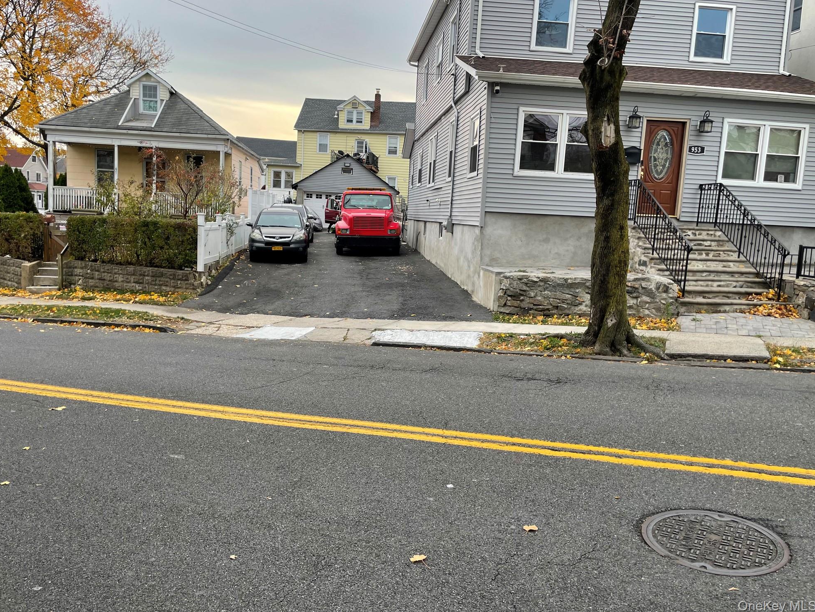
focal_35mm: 27
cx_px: 399
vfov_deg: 51.3
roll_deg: -3.2
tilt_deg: -7.1
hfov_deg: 65.3
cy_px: 298
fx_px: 636
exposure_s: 1/339
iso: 32
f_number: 1.6
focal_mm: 4.2
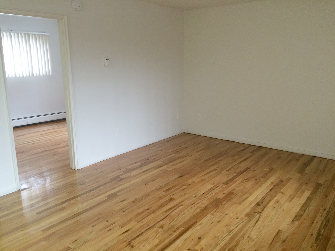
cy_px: 126
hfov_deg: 61.7
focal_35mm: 29
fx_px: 281
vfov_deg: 48.2
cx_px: 168
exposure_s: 1/30
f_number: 2.2
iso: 125
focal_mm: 4.15
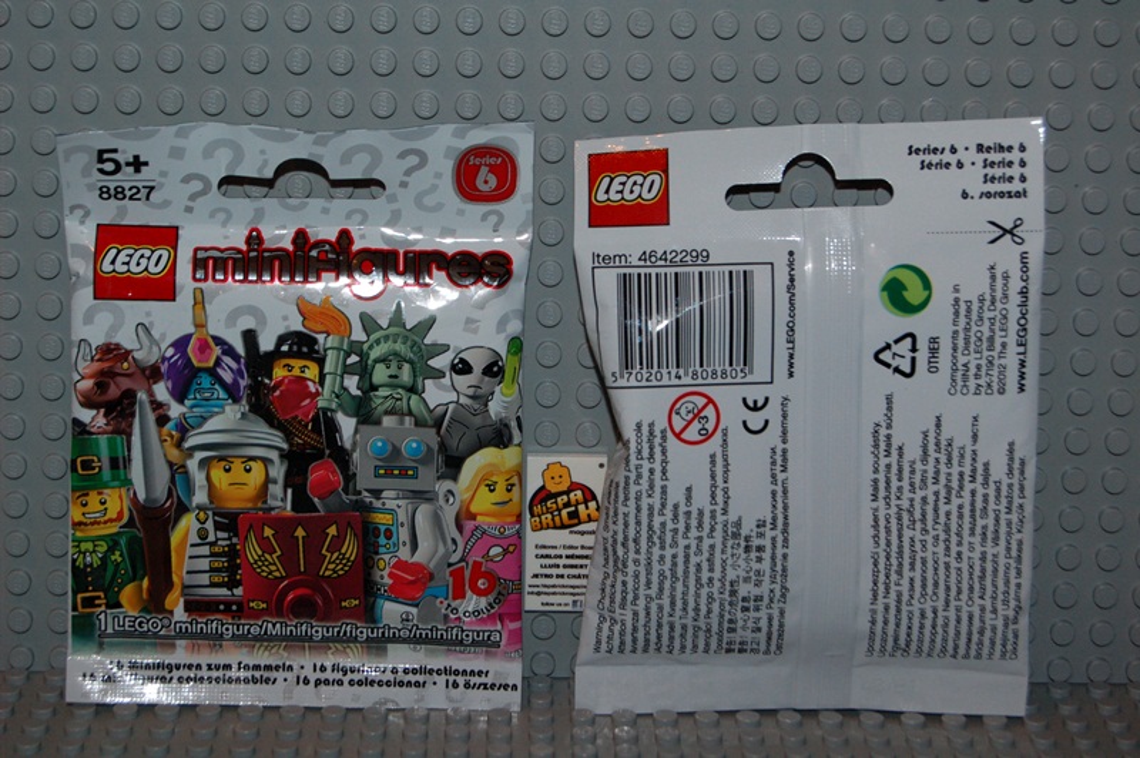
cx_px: 570
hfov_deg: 24.6
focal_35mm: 82
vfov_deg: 16.5
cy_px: 379
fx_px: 2610
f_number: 5.6
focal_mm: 55
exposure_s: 1/60
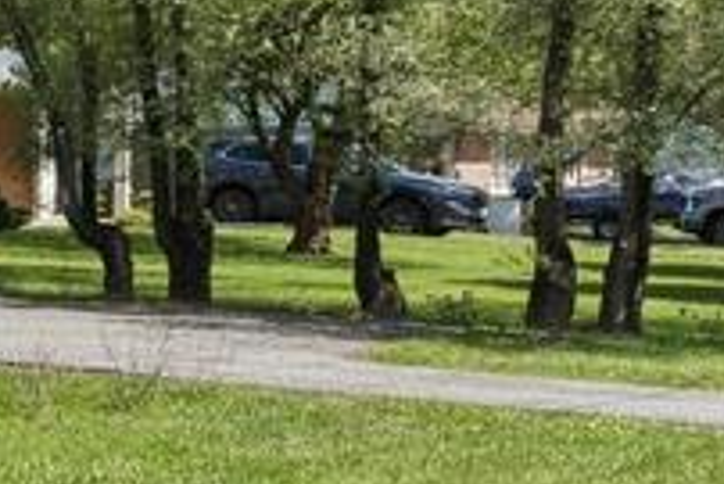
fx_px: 2366
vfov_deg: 11.5
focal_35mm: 118
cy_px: -25
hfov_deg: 12.5
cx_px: -1151
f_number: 7.1
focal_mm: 16.5
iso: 1250
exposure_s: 1/3200
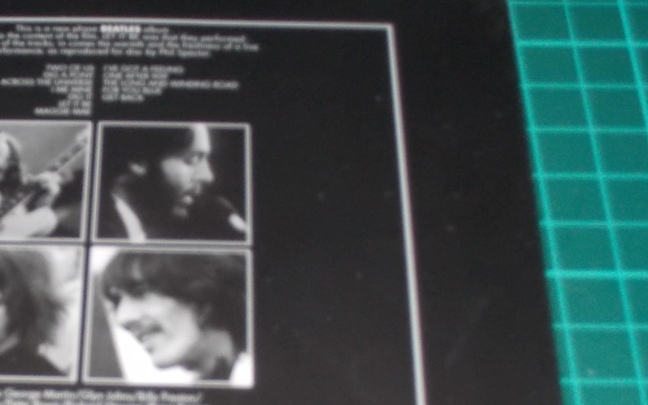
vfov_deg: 15.3
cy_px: 332
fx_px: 1501
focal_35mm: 85
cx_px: 75
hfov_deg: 23.8
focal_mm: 6.4
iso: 200
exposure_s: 1/30
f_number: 4.2
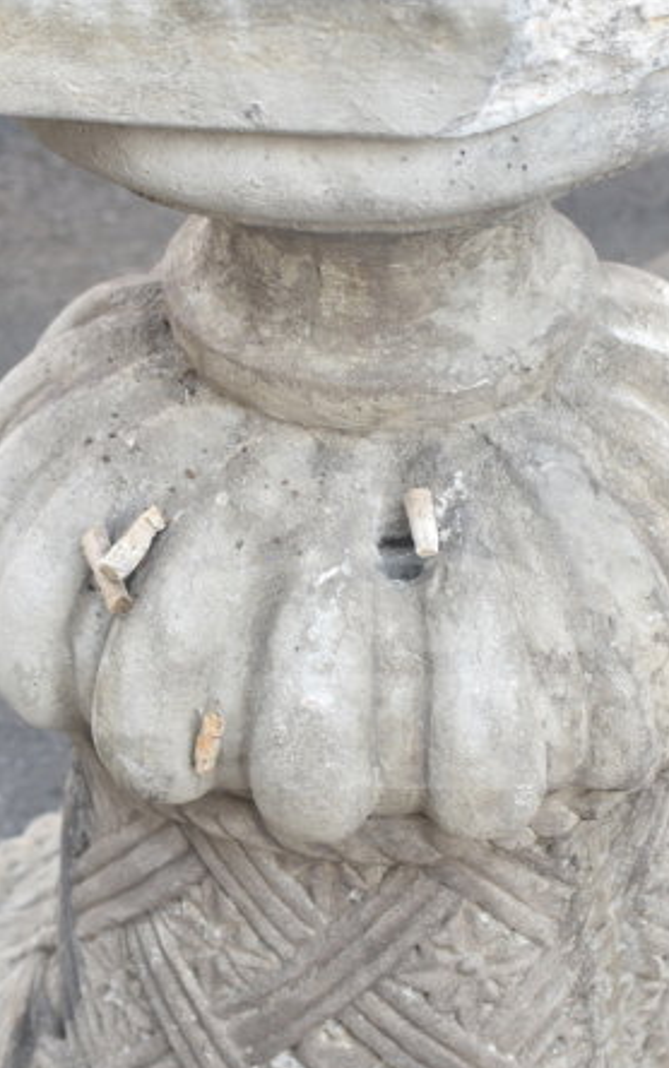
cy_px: 598
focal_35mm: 85
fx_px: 2478
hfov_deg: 15.4
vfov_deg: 24.3
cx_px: 383
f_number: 4
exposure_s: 1/60
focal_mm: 27
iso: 200
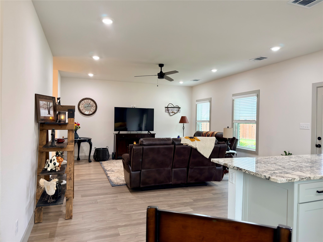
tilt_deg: +0.0
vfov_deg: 56.8
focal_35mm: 24
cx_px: 162
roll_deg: -0.6
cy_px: 121
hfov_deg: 71.6
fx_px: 224
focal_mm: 6.76
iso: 200
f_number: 1.78
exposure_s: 1/120
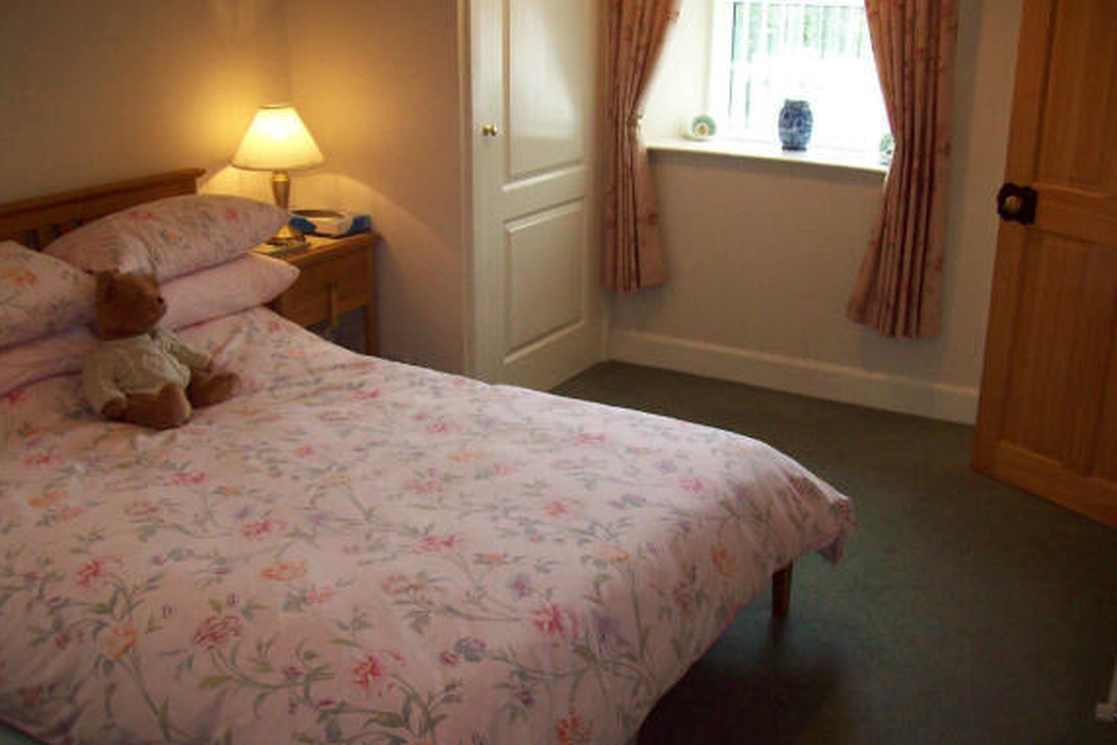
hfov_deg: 50.7
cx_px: 559
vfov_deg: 35.1
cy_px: 406
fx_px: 1179
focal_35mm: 38
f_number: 2.7
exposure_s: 1/64
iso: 200
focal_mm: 6
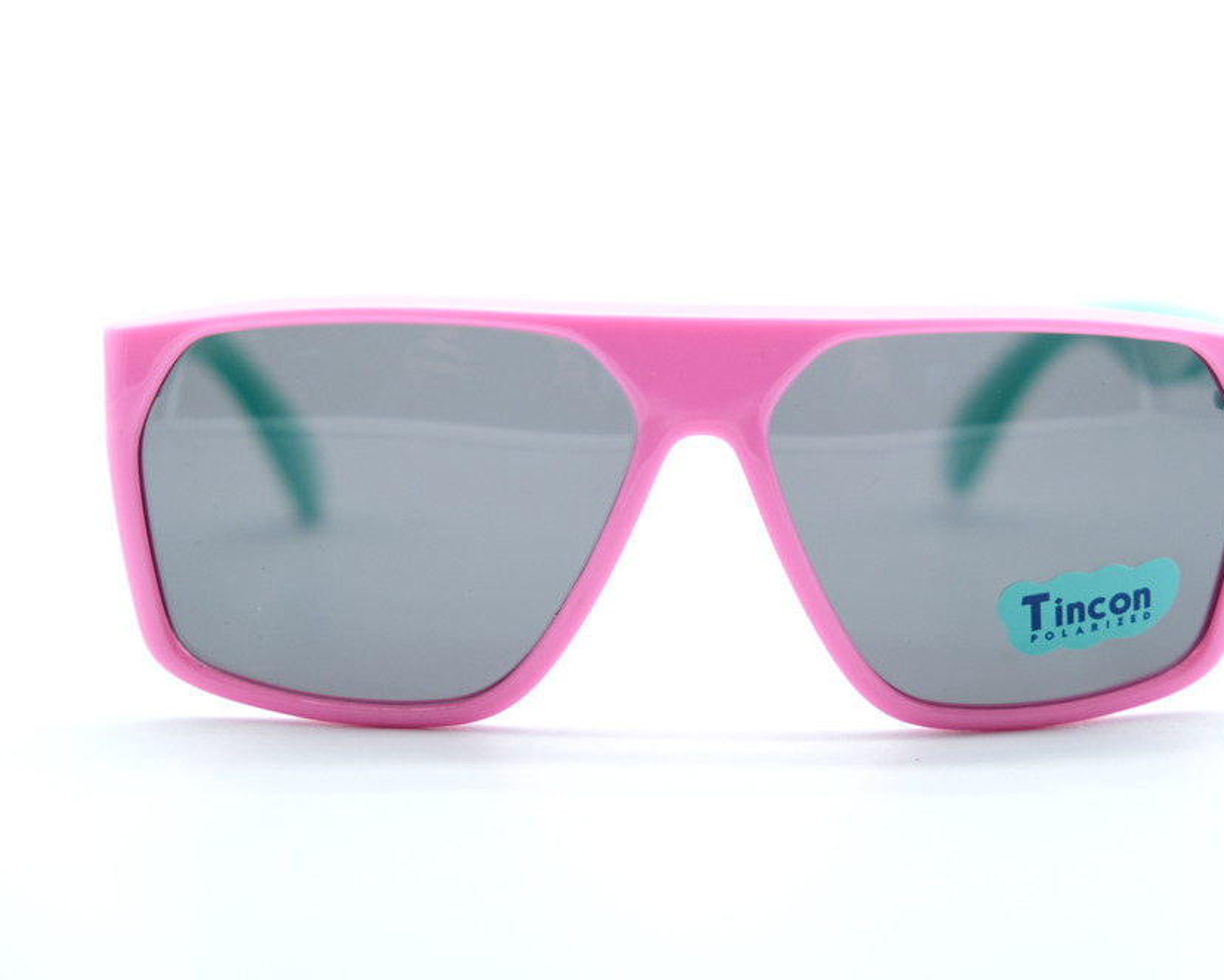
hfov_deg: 20.4
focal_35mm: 94
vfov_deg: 16.4
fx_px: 3406
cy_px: 491
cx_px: 692
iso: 800
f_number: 4
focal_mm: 55
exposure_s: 1/1000
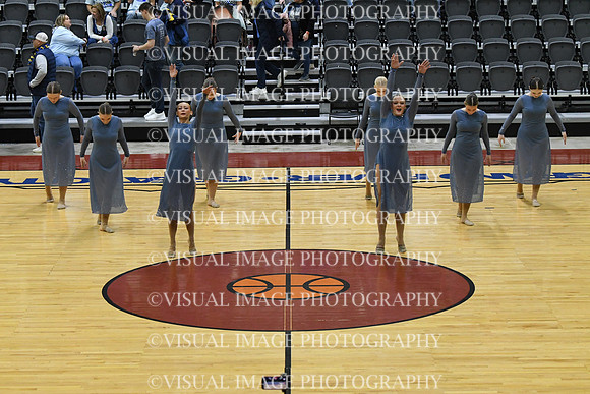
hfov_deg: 18.9
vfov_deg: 12.7
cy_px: 197
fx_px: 1770
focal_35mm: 108
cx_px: 295
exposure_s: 1/500
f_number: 4
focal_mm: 72
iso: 5000
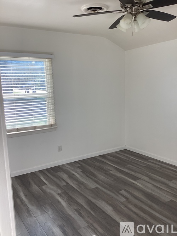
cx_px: 88
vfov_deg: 58.4
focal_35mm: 31
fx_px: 211
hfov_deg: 45.4
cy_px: 118
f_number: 2.4
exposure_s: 1/120
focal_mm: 3.3
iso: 40
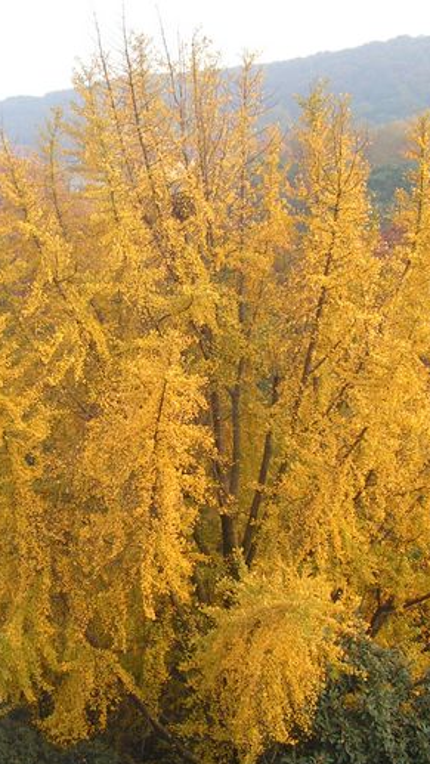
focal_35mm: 56
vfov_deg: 37.2
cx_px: 130
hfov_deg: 21.3
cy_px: 386
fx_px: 1135
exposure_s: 1/50
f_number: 5
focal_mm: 6.3
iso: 50
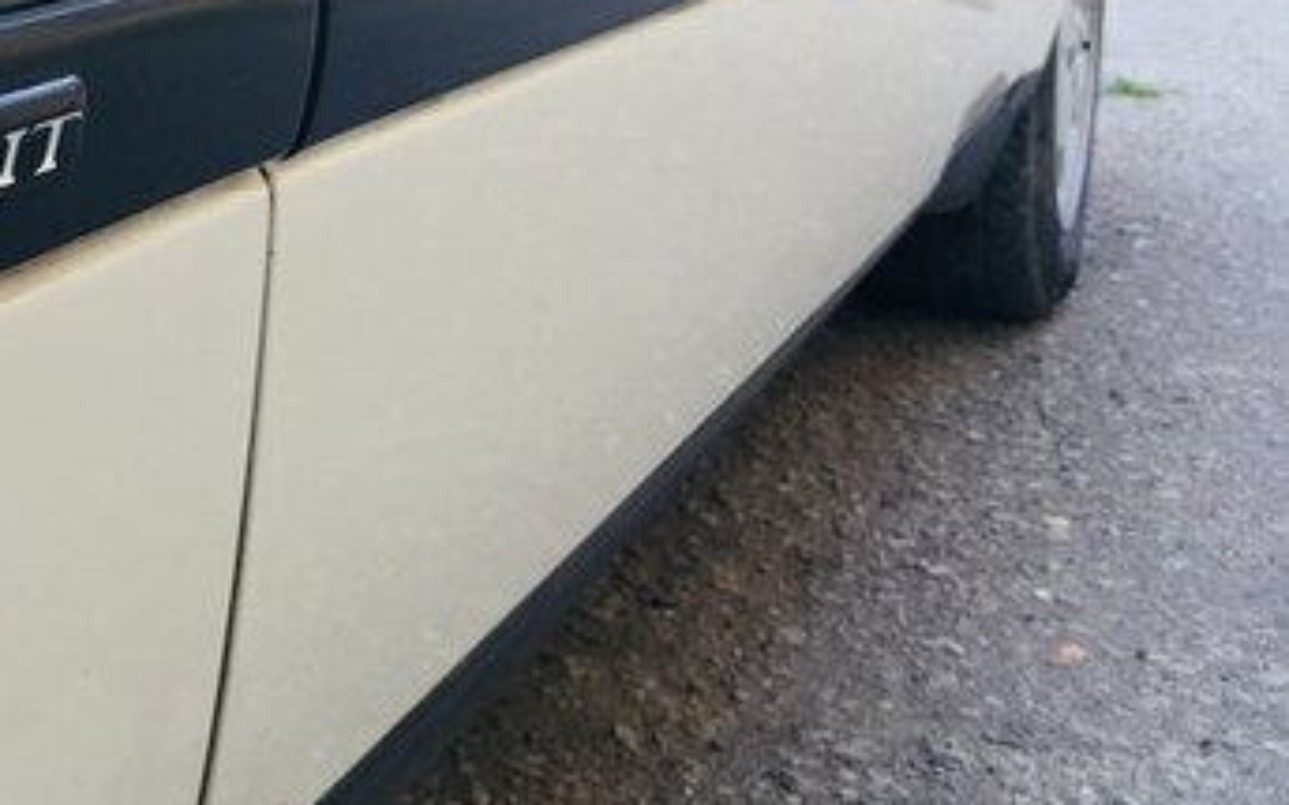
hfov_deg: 32.3
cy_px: -84
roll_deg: +0.2
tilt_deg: -6.0
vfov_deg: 20.9
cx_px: 56
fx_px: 2073
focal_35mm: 59
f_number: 2.2
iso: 25
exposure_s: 1/102
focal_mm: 4.15
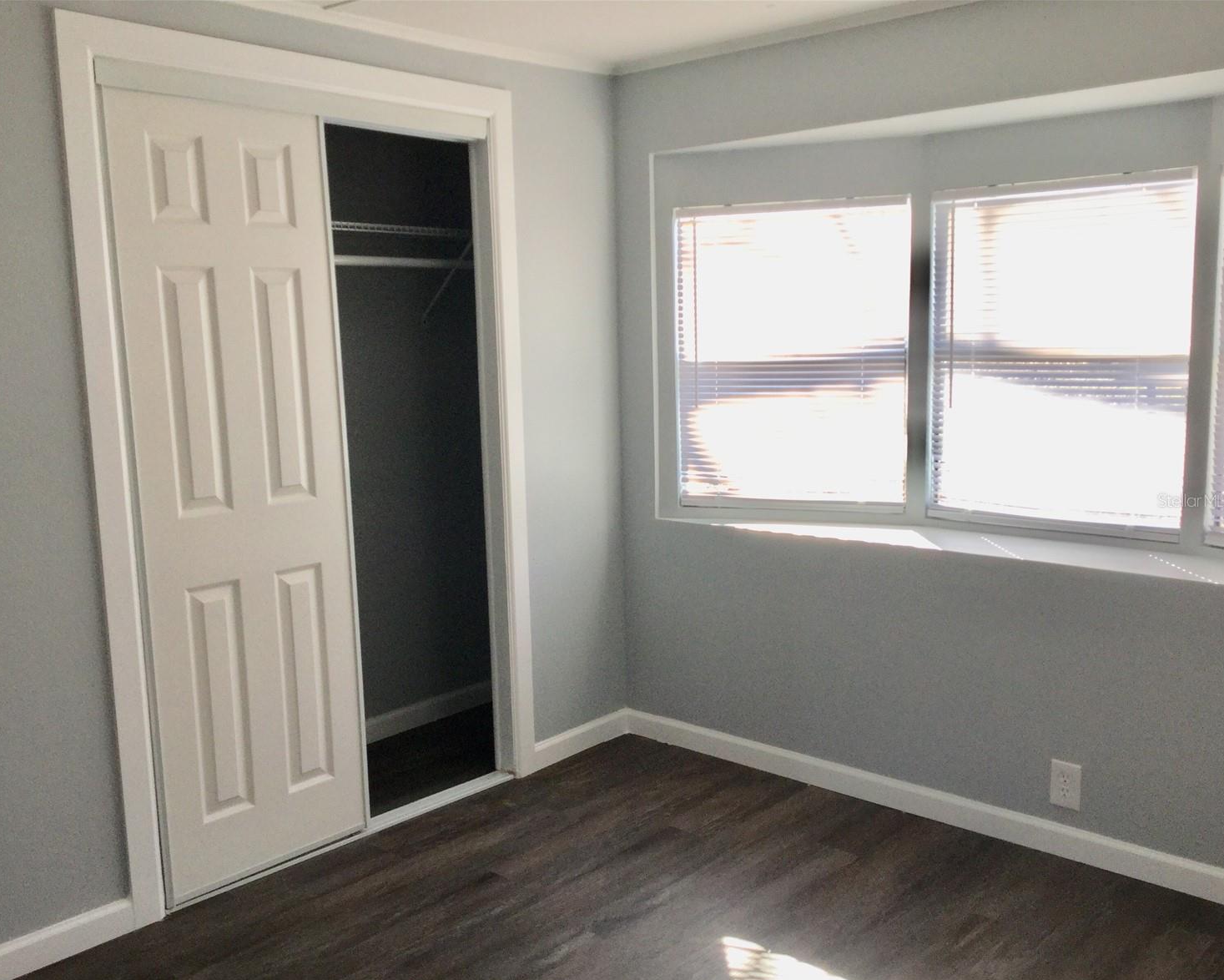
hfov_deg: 54.2
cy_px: 500
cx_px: 569
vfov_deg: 44.5
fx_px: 1196
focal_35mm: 33
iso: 25
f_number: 2.4
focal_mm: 3.3
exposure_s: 1/120
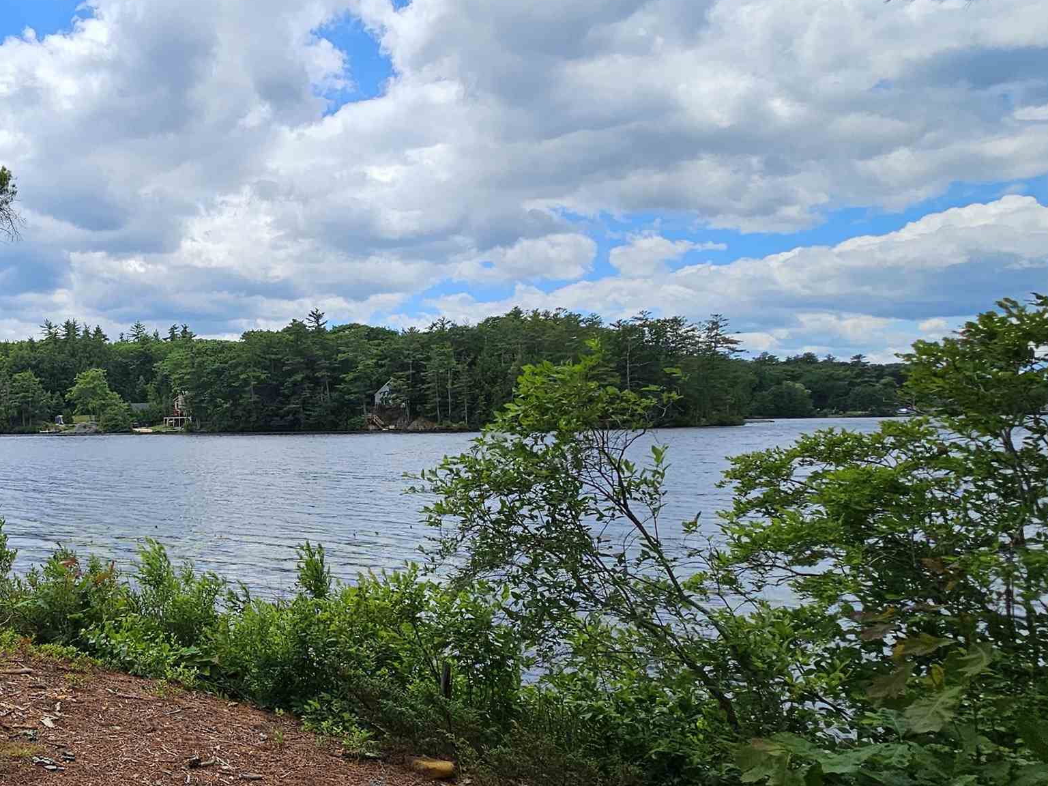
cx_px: 86
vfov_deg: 52.6
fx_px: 787
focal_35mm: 26
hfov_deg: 56.9
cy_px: 481
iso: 50
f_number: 2.2
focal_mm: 2.2
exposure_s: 1/2969
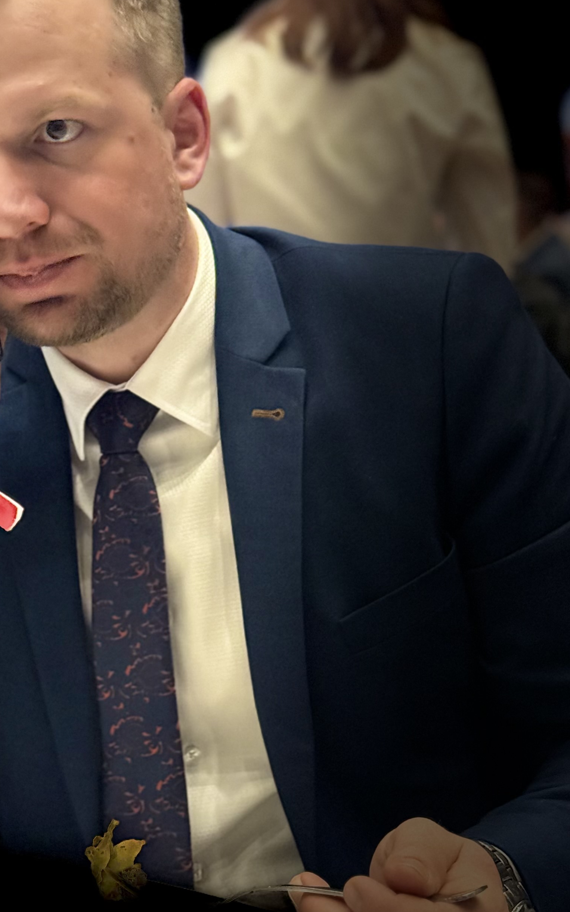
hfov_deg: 15.4
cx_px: 95
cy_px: 395
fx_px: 2088
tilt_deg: -3.7
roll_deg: -0.2
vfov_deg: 24.6
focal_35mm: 84
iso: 800
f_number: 1.78
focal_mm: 6.76
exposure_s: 1/24
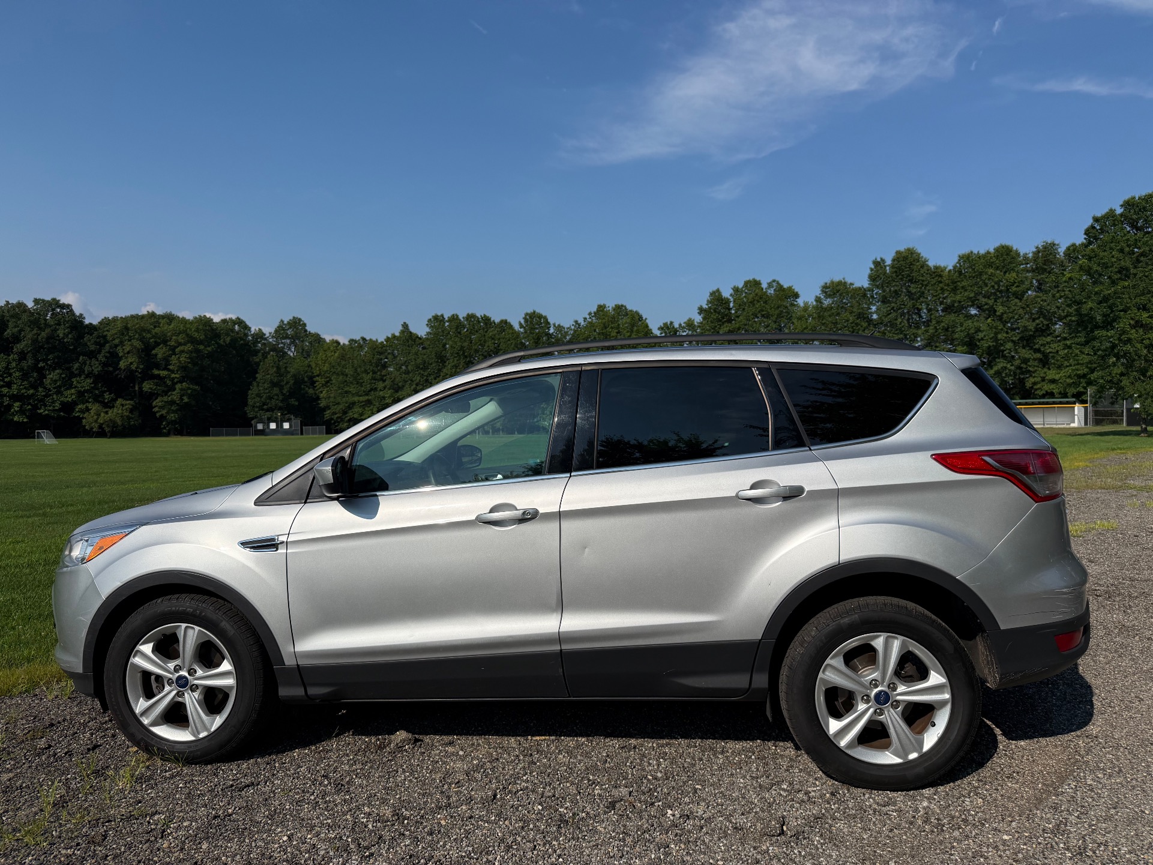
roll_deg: +1.9
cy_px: 432
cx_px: 576
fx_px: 799
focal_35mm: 24
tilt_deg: -1.4
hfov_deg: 71.6
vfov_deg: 56.8
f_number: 1.78
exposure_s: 1/11905
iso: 125
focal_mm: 6.76
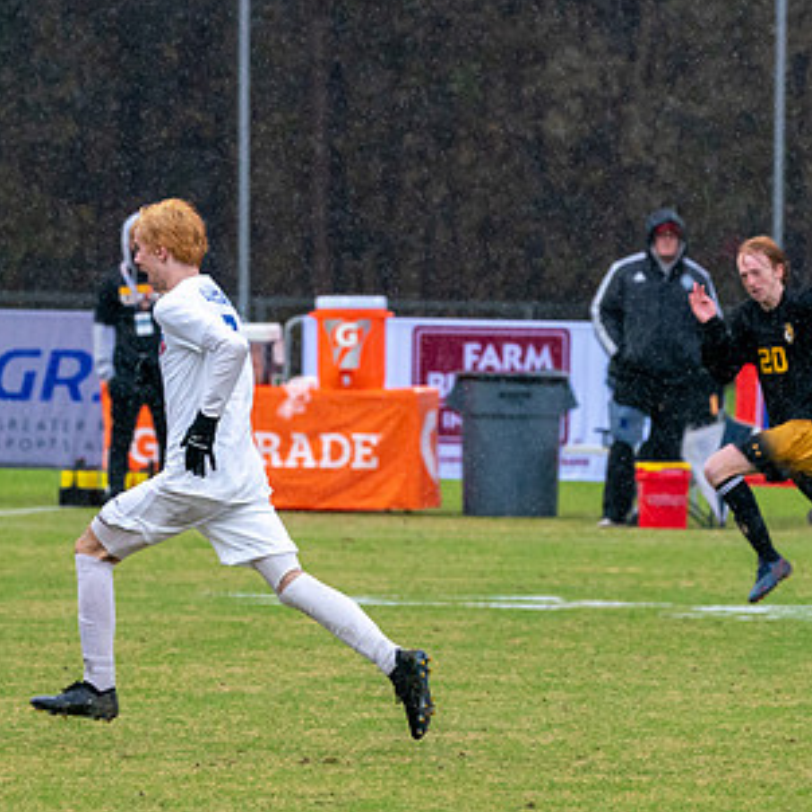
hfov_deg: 3.1
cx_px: 449
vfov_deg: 3.1
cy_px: 656
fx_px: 14941
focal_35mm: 563
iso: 3200
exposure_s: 1/1000
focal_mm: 247
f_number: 5.6
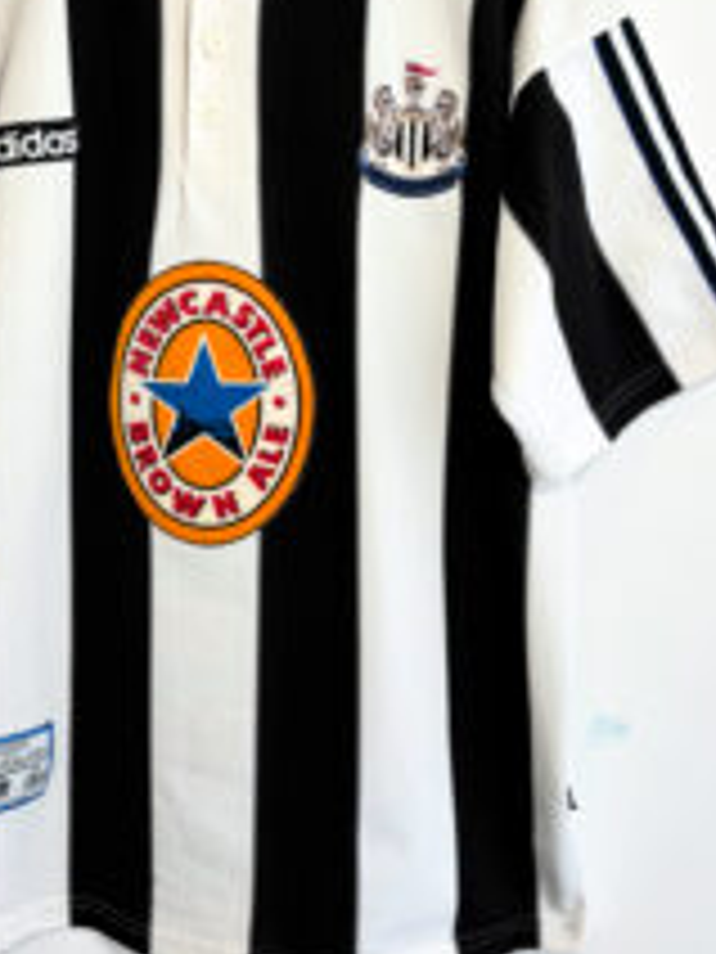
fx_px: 1351
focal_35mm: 49
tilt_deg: -5.6
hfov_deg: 29.5
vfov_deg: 38.5
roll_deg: -1.0
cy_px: 328
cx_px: 252
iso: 40
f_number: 1.6
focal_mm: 5.96
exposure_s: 1/172
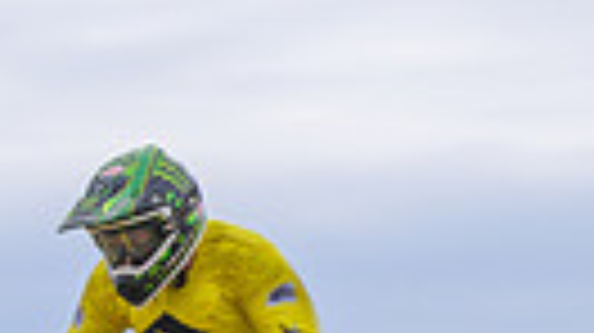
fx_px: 7995
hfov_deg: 4.2
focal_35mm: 508
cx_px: -314
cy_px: 709
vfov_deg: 2.4
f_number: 14
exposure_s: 1/60
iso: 64
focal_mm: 104
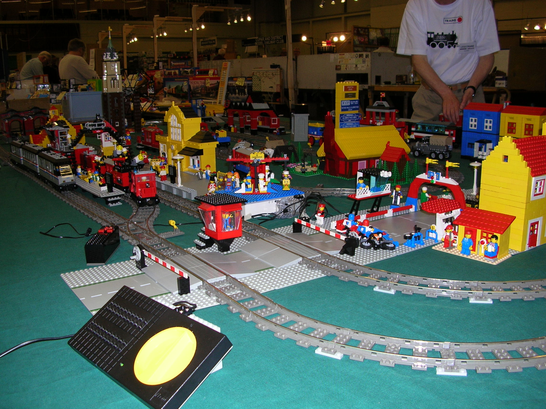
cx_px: 273
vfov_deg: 40.6
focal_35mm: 35
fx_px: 552
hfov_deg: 52.7
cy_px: 204
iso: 50
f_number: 2.8
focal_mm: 5.8
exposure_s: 1/60.1
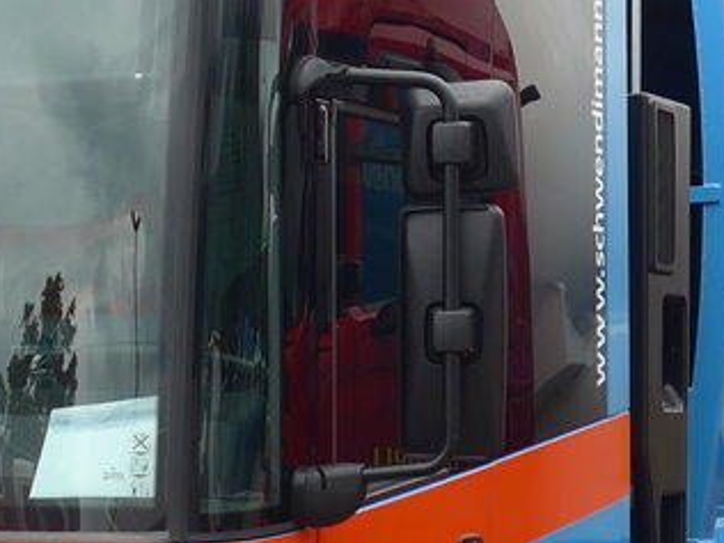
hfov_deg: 15.2
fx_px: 2698
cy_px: 369
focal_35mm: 129
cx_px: 117
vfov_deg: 11.5
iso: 80
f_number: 2.8
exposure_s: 1/320
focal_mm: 7
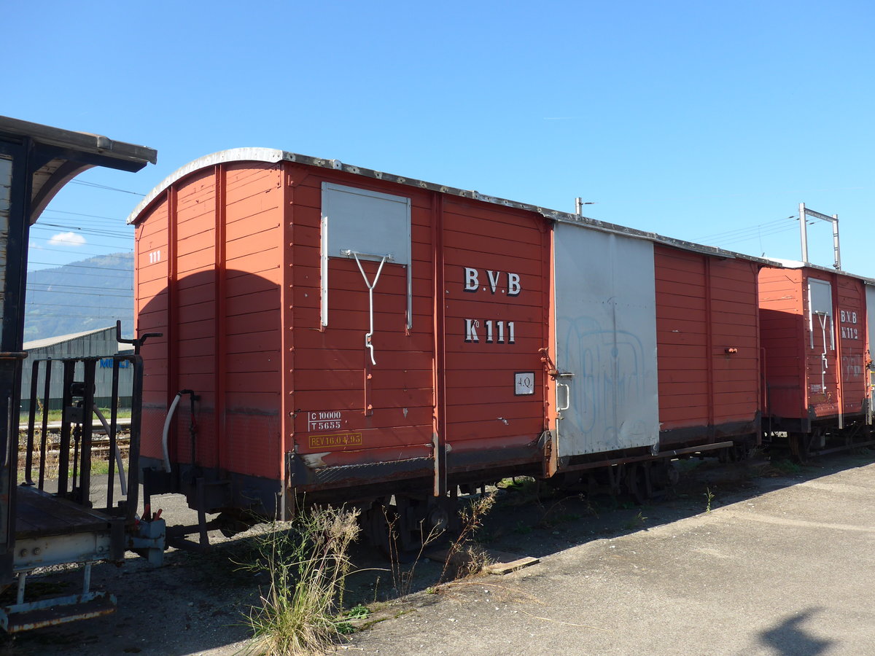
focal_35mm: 29
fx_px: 733
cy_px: 328
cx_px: 438
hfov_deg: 61.7
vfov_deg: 48.2
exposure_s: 1/640
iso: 80
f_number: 2.8
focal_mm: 6
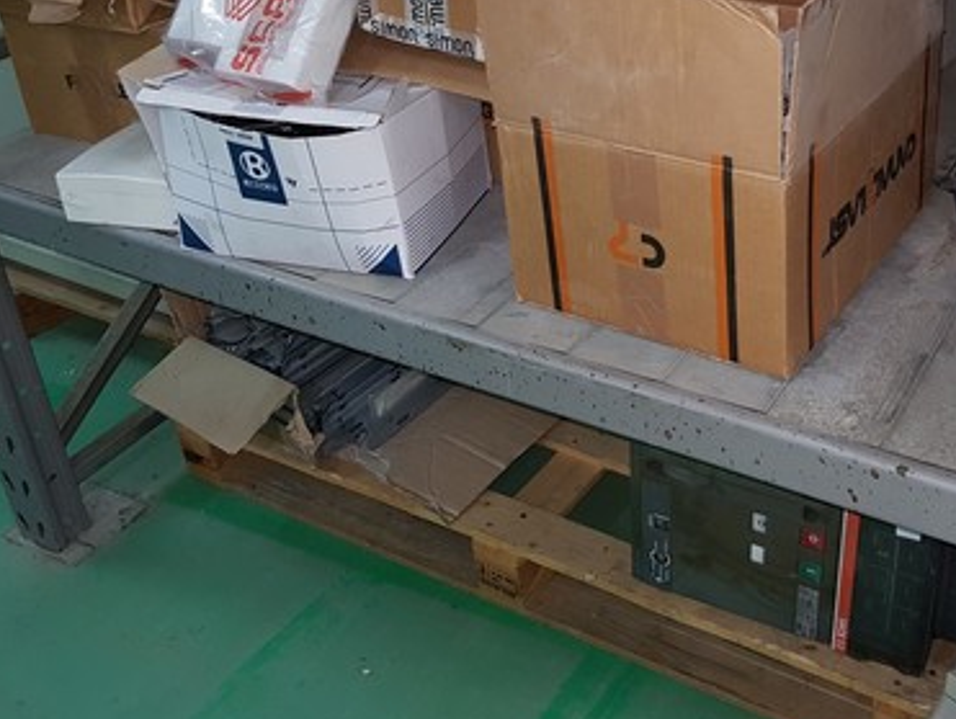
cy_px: 178
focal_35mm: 42
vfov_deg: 33.7
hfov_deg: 43.0
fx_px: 1161
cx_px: 747
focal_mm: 4.2
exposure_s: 1/25
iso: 80
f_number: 1.7
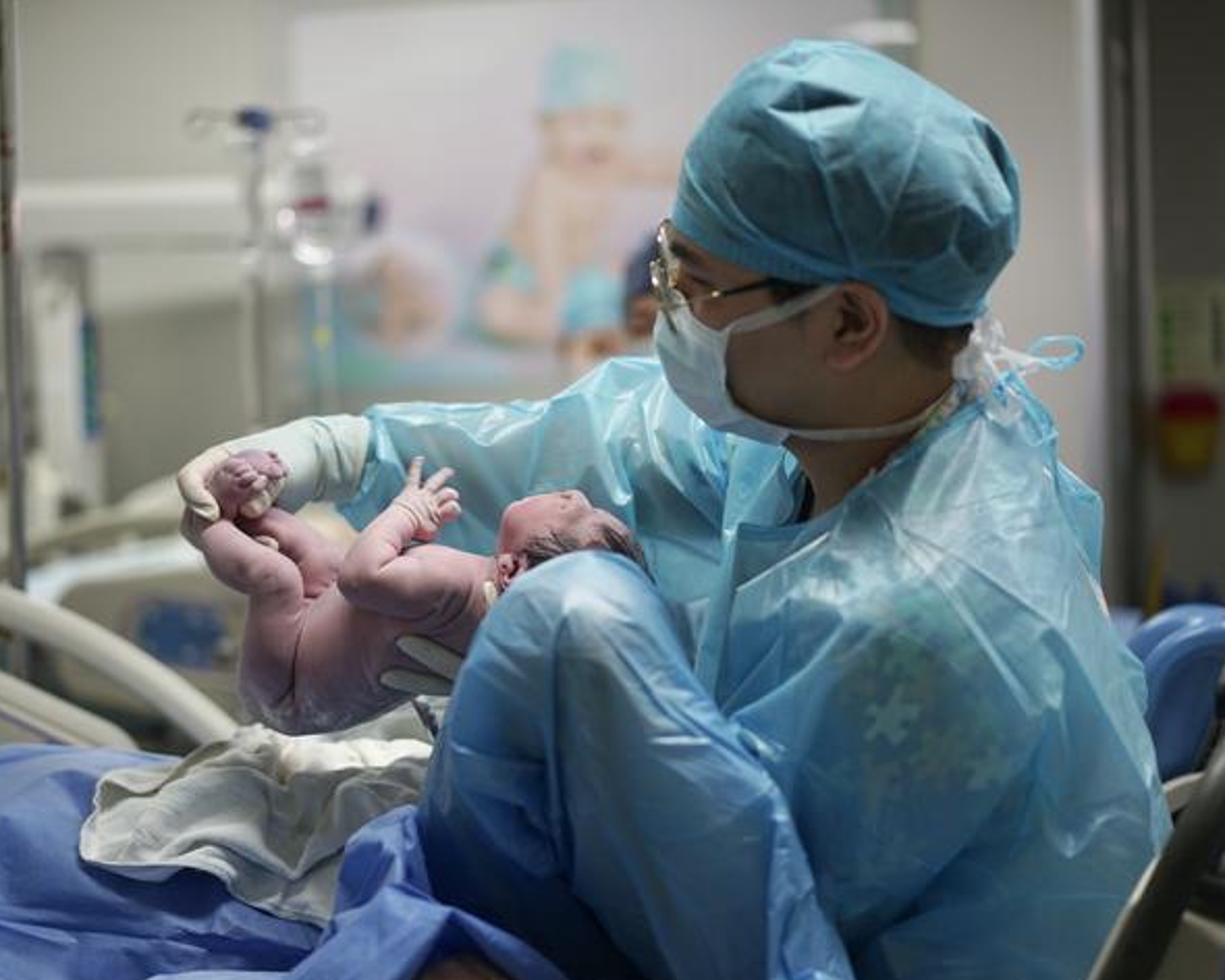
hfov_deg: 30.0
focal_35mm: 63
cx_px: 527
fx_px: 2284
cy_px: 496
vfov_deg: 24.2
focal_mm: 55
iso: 250
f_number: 1.8
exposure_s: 1/60
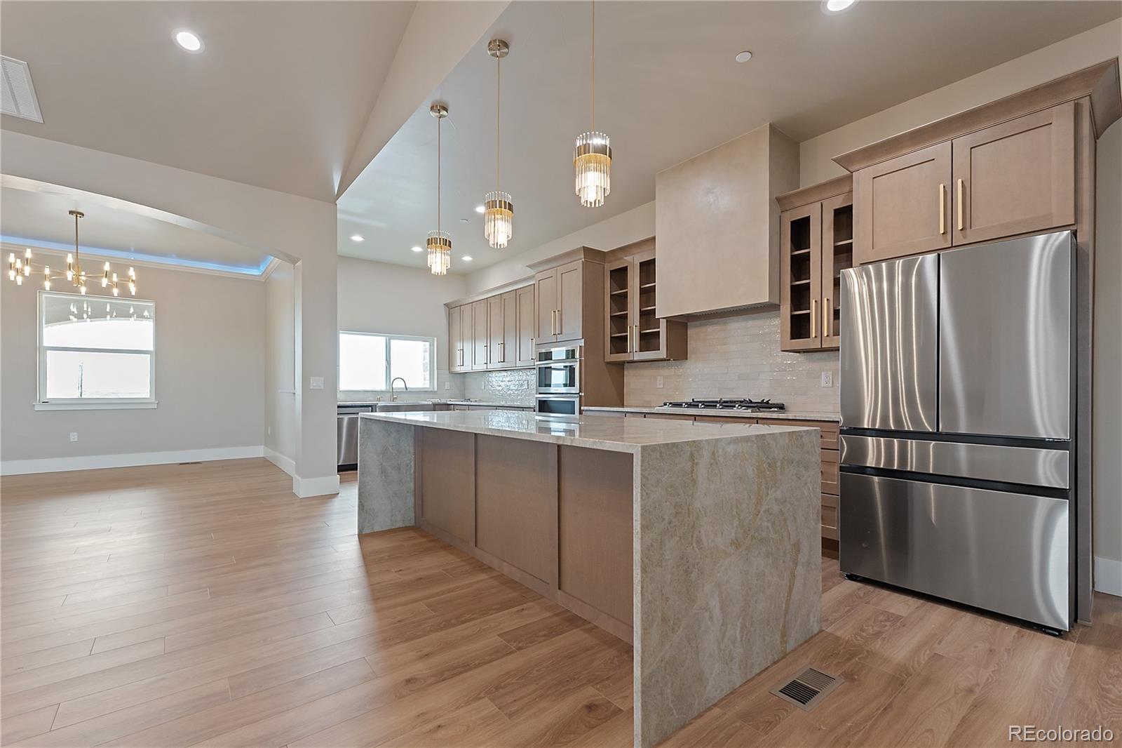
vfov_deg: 77.3
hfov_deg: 100.4
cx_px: 561
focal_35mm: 15
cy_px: 374
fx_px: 467
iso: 125
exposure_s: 1/10
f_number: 6.3
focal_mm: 10
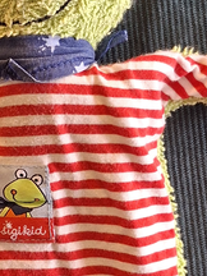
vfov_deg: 22.1
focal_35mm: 88
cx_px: 24
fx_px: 702
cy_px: 197
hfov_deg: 16.6
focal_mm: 5.54
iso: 320
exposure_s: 1/100
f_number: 1.8
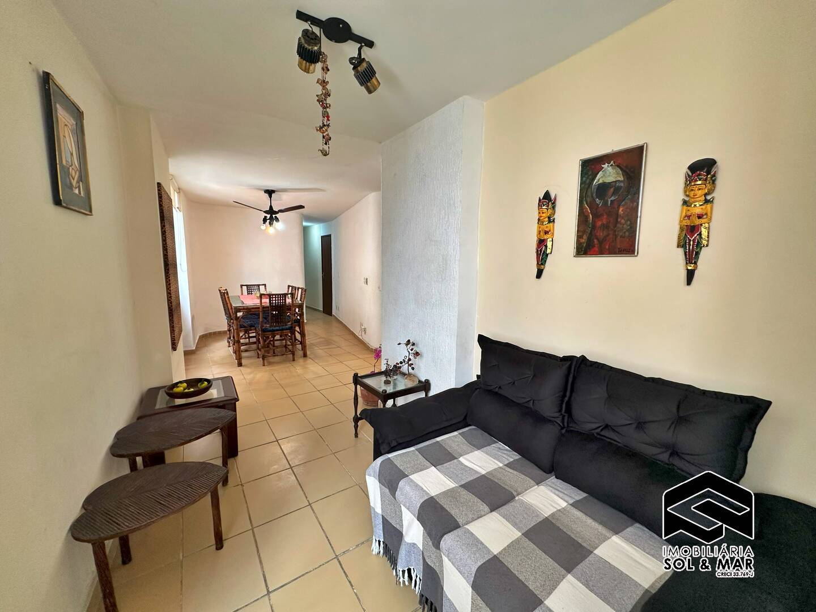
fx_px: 330
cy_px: 306
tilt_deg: -7.4
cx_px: 408
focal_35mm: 14
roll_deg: -0.8
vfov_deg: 85.7
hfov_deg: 102.1
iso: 160
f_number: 2.2
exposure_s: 1/60
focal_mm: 2.22
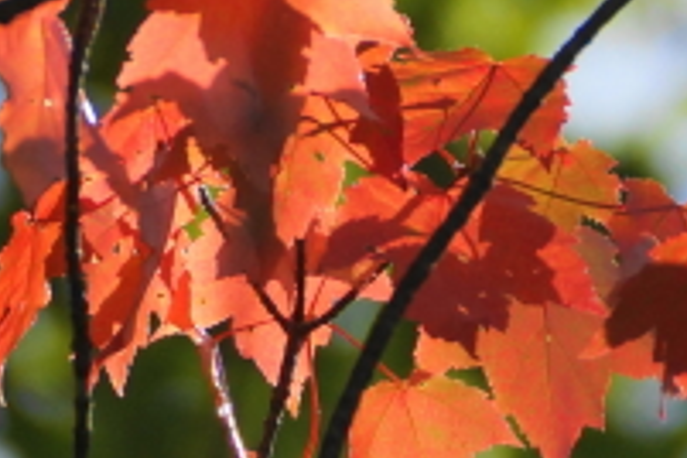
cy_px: 280
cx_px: 432
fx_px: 35511
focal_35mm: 1861
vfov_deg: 0.7
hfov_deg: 1.1
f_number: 6.3
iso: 250
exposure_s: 1/400
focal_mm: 250
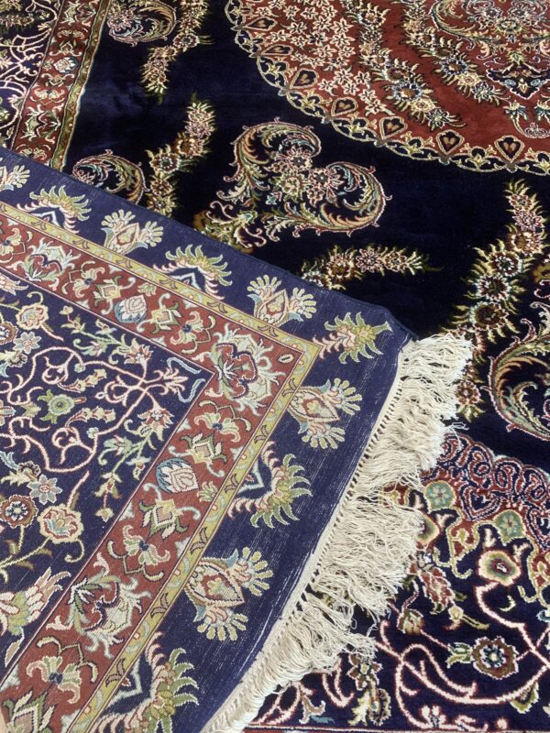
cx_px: 275
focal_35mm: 26
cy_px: 366
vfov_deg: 67.3
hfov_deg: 53.1
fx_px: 551
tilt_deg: -62.1
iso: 160
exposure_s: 1/60
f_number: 1.8
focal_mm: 4.25
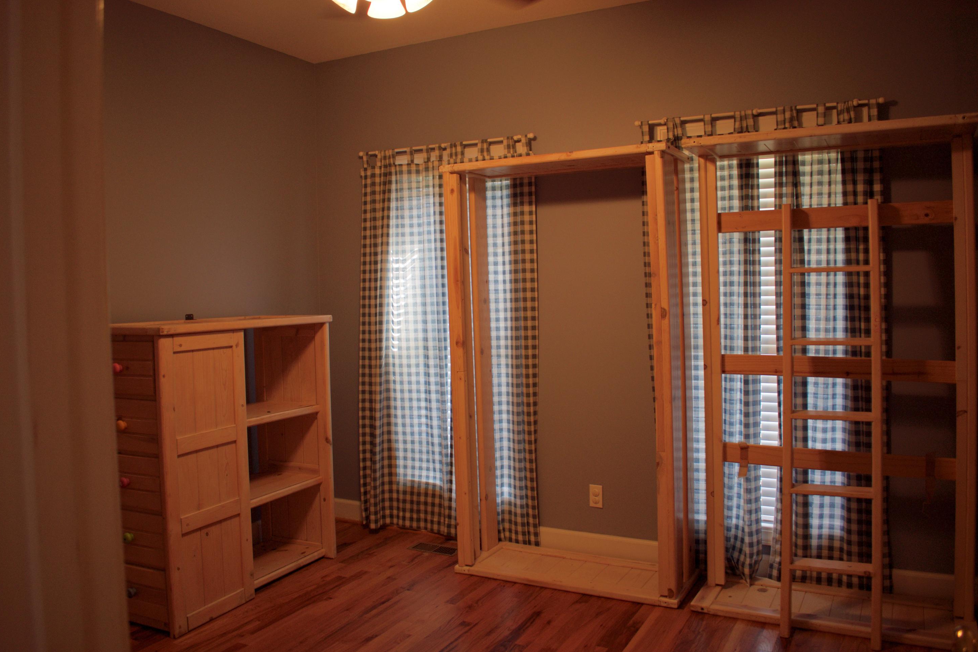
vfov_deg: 46.4
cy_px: 316
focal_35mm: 28
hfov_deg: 65.5
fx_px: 761
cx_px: 483
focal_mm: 18
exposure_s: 1/60
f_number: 3.5
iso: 100
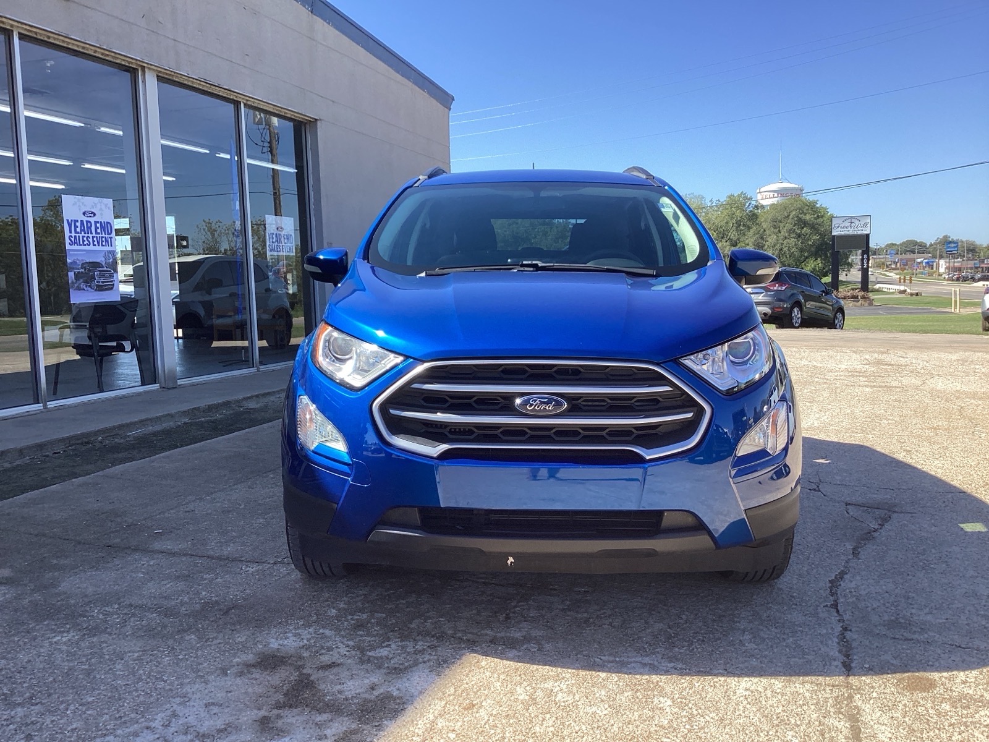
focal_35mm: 31
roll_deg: +0.5
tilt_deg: -5.9
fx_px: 886
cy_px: 371
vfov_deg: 45.4
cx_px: 494
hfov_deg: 58.4
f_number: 2.4
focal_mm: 3.3
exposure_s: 1/617
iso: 25
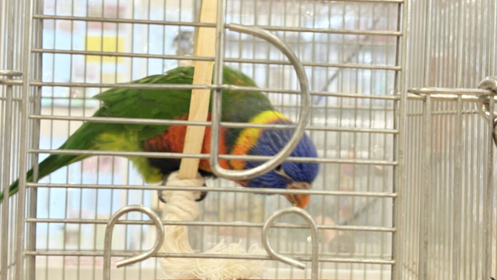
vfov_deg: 19.1
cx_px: 275
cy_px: 106
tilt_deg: +2.6
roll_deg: -0.9
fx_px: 830
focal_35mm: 63
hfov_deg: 33.3
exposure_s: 1/50
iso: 50
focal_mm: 5.96
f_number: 1.6
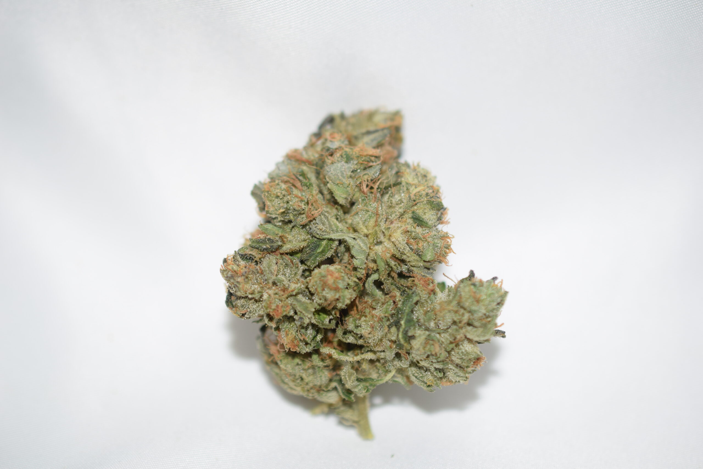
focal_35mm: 60
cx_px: 352
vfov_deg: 22.6
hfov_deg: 33.4
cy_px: 234
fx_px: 1172
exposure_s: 1/60
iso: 100
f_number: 3.2
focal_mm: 40
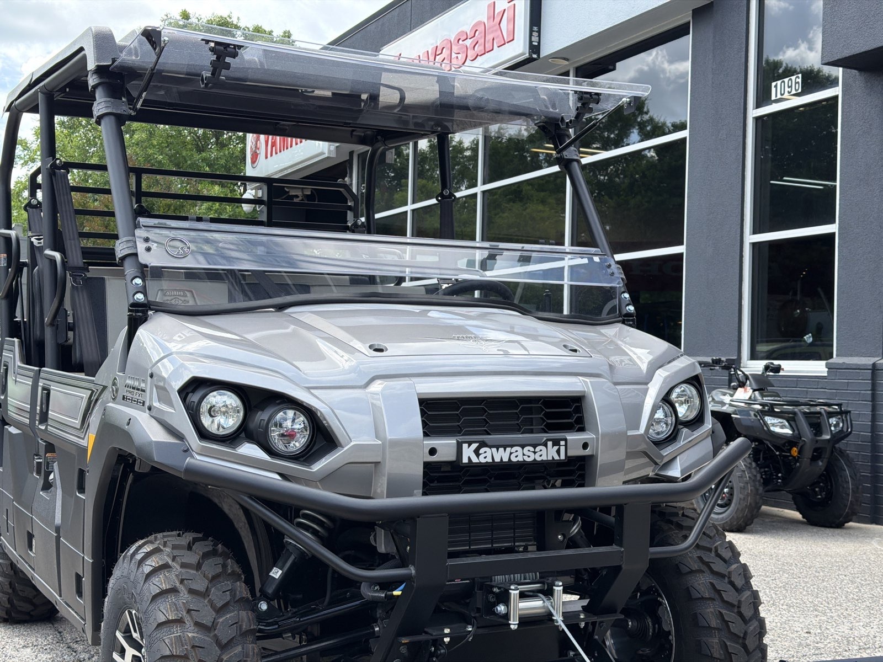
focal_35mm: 48
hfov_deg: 39.7
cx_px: 442
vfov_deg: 30.3
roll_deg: -1.6
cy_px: 331
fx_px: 1224
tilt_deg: +2.4
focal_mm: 6.76
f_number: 1.78
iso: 64
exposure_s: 1/1100
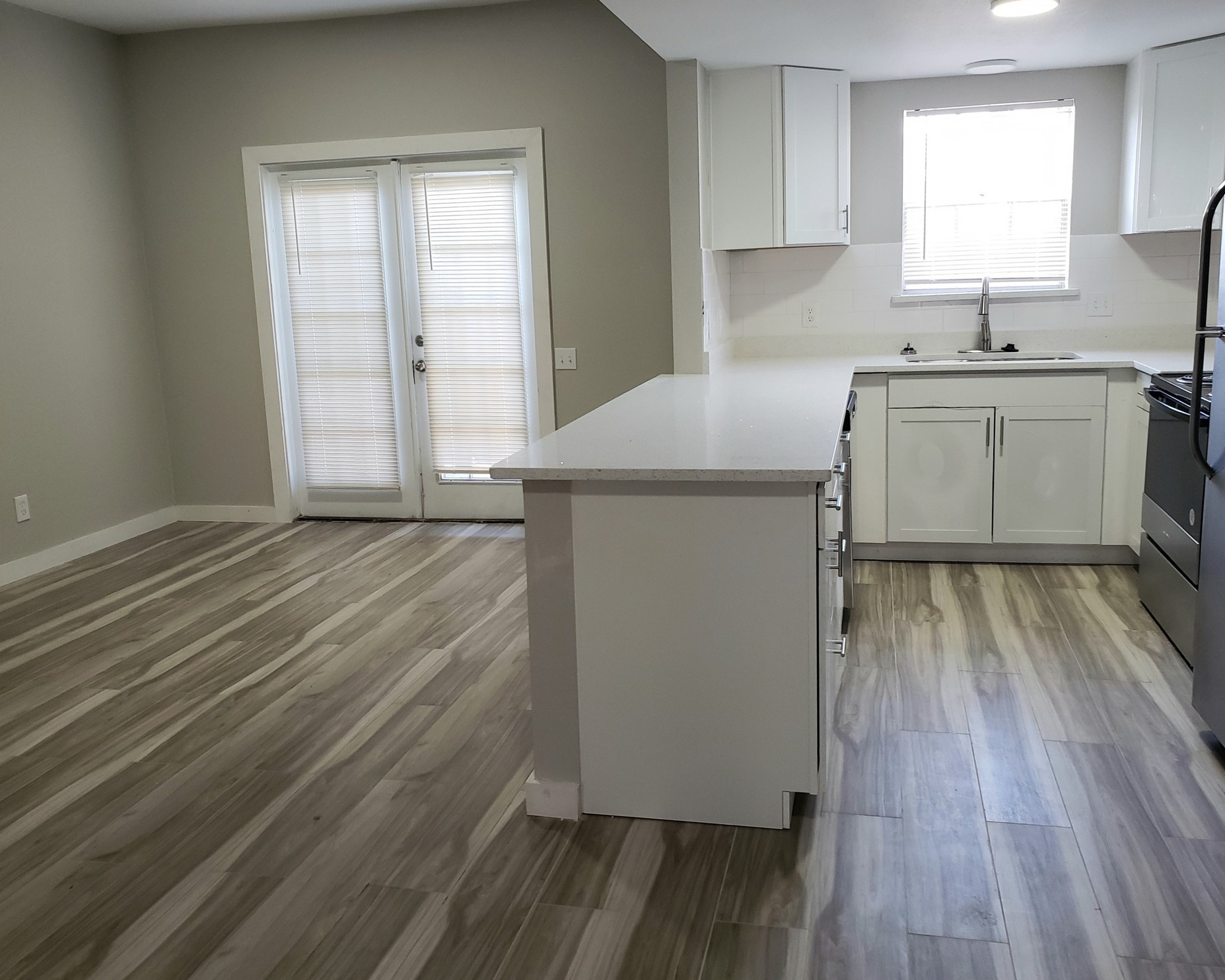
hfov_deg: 62.1
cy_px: 480
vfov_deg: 51.5
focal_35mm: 28
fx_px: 1015
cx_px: 655
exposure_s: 1/60
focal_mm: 4.3
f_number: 2.4
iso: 200
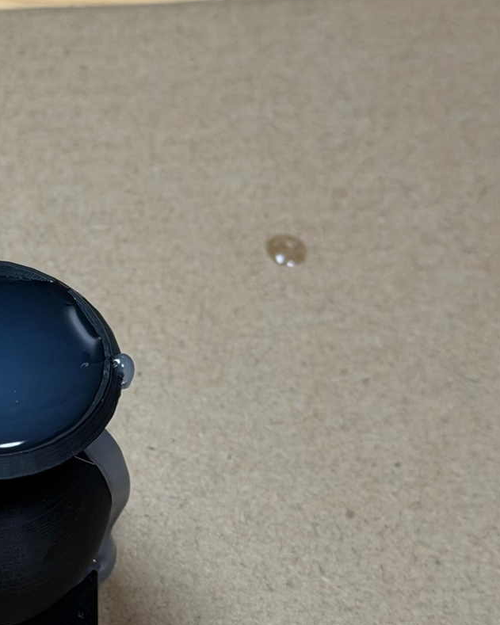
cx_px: -105
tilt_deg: -48.2
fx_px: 1758
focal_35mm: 95
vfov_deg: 20.1
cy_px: 387
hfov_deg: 15.6
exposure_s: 1/100
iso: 80
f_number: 1.78
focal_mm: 6.76
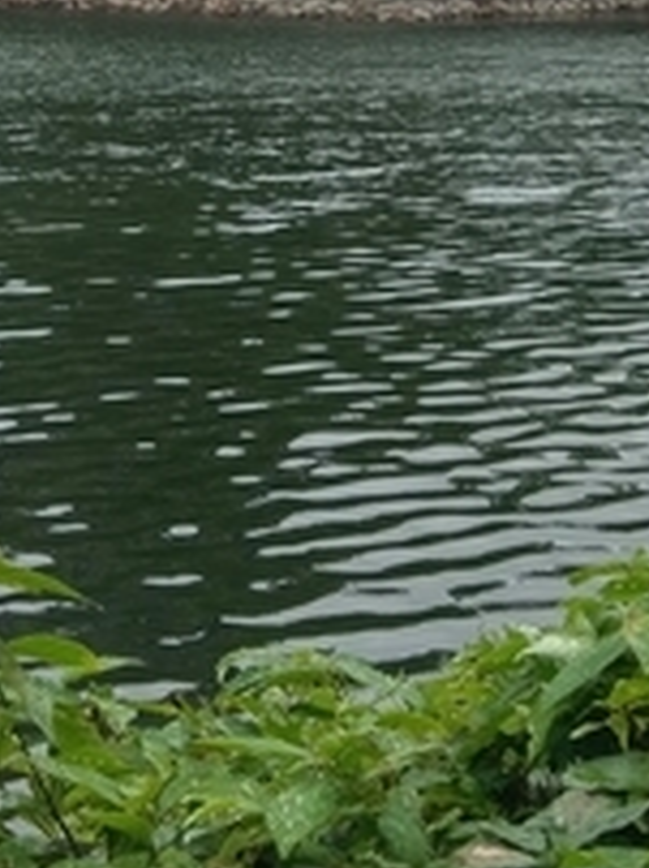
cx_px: 172
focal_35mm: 103
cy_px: -60
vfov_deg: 18.5
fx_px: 2580
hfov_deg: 14.3
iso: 100
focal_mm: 4.58
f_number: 1.8
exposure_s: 1/2233
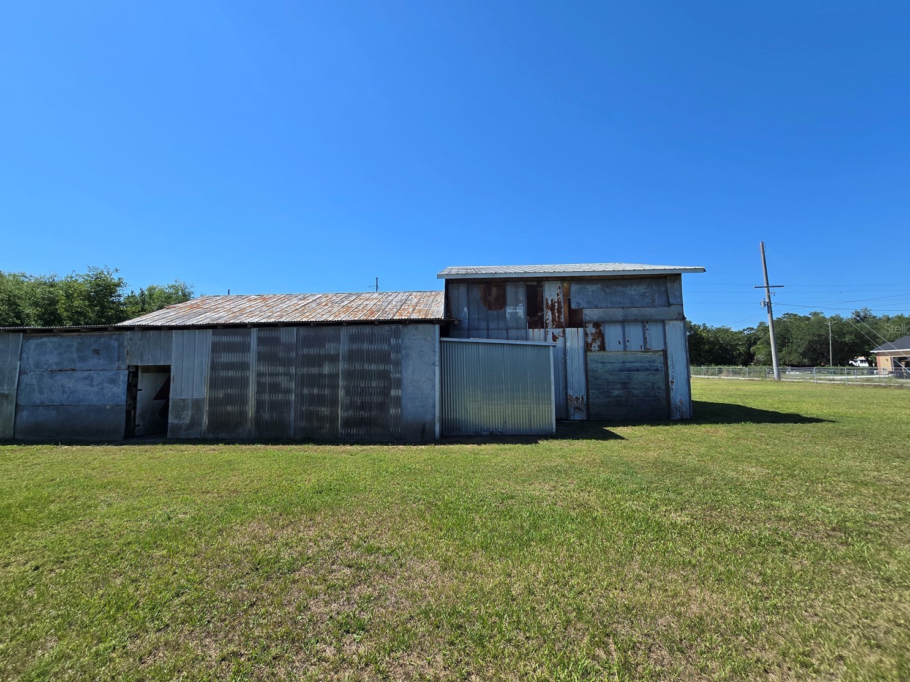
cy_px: 328
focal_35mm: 14
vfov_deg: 85.6
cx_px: 452
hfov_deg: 102.1
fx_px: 368
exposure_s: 1/2579
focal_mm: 2.2
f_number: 2.2
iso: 50
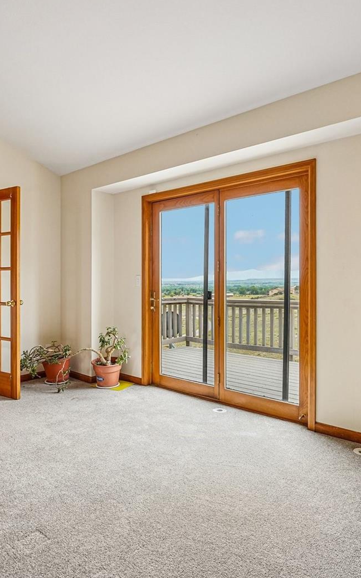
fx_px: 361
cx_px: 186
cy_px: 292
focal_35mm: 23
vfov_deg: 77.3
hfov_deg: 53.1
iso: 125
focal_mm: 14.6
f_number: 8
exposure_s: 1/30
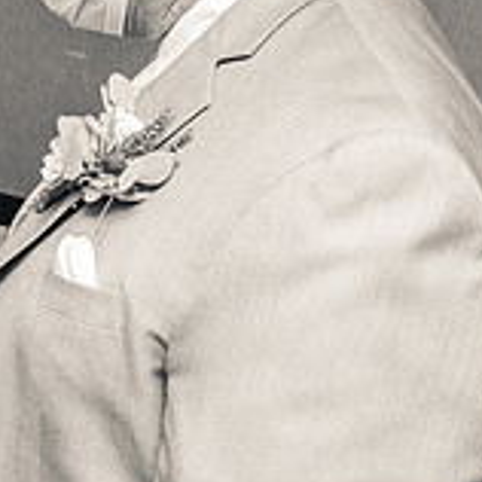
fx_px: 1182
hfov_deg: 19.8
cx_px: -250
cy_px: 133
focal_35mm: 75
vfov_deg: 22.9
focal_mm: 24
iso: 200
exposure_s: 1/200
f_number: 5
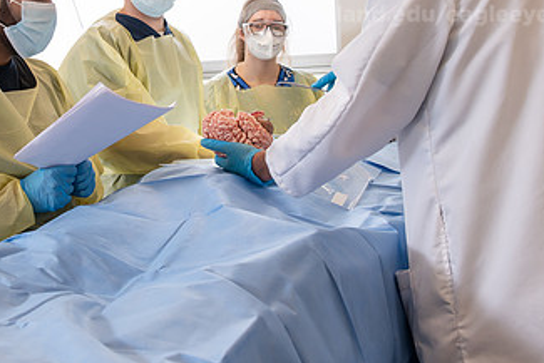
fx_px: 756
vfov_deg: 26.3
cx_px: 157
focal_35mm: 50
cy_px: 49
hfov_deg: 38.9
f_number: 4.5
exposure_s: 1/200
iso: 500
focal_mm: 28
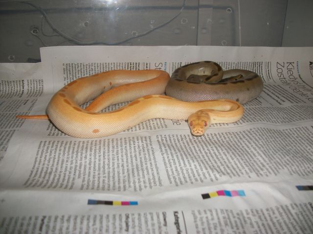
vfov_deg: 44.2
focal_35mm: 32
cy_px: 117
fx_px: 289
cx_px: 156
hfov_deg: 56.8
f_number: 2.9
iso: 80
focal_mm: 5.7
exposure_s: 1/60
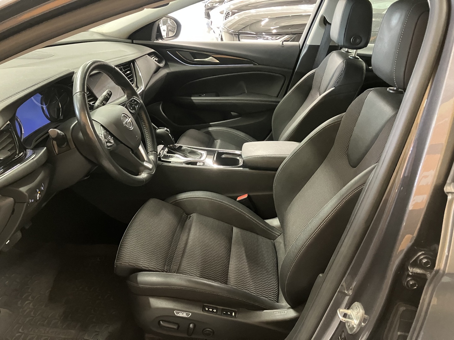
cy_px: 170
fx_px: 367
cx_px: 227
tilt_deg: -25.0
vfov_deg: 49.7
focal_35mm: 28
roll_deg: -3.6
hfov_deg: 63.4
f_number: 1.8
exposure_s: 1/30
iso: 640
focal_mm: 3.99
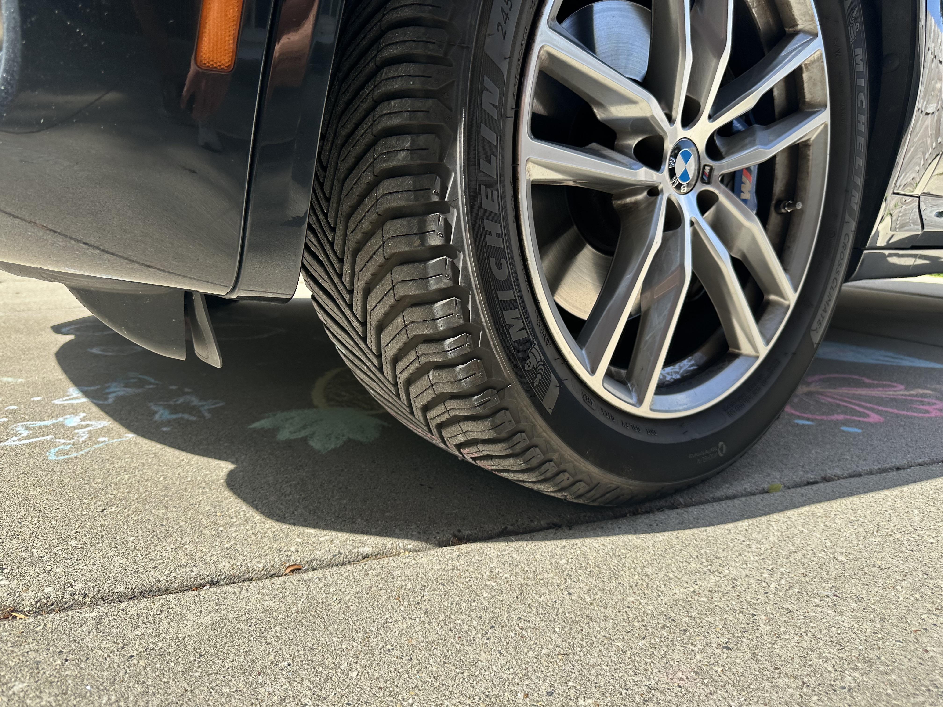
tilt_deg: -12.4
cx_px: 472
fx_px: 654
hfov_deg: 71.6
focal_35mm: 24
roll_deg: -4.4
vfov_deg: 56.8
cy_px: 354
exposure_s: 1/1374
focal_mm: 6.86
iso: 80
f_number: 1.78
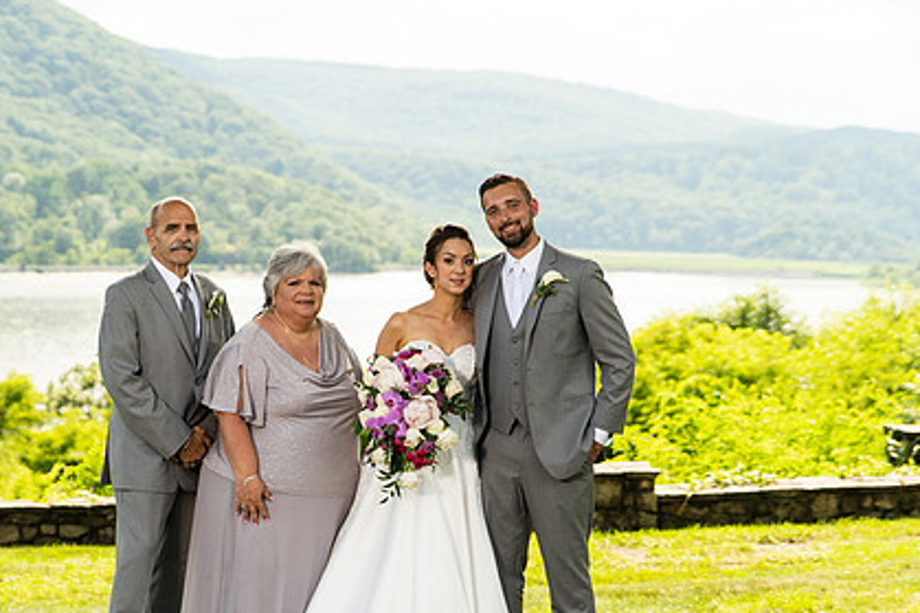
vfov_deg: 14.1
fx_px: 2478
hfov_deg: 21.0
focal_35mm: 97
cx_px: 457
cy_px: 377
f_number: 2.8
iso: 1000
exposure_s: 1/4000
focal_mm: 70
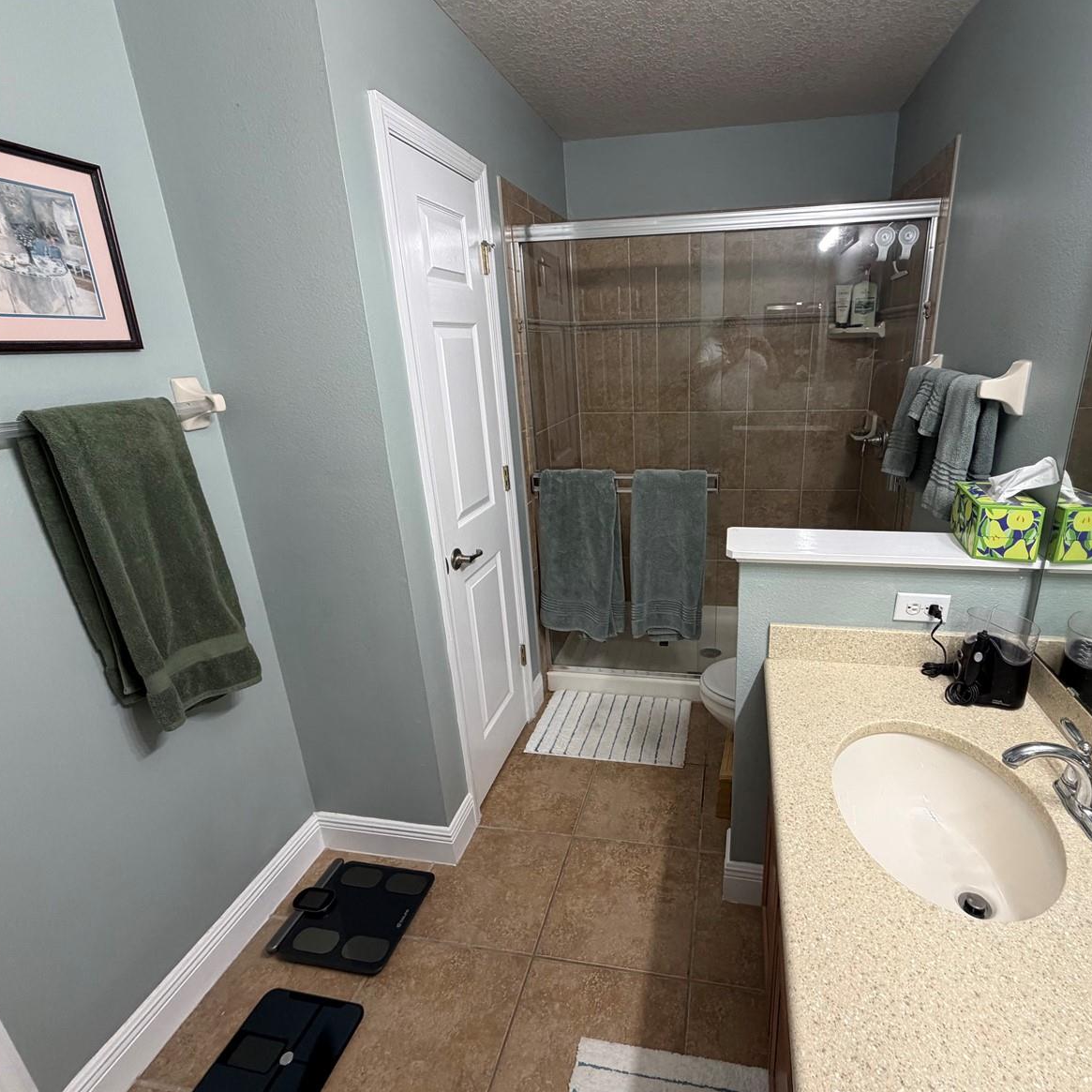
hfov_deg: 83.4
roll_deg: +2.1
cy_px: 545
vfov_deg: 84.0
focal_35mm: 17
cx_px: 631
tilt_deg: -19.6
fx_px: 607
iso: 250
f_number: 2.2
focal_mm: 2.22
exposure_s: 1/120
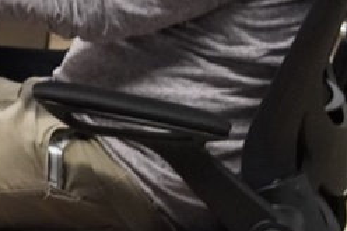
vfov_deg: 7.0
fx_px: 1877
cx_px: -329
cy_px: -65
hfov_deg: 9.9
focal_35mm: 195
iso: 3200
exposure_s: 1/160
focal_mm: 23
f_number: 4
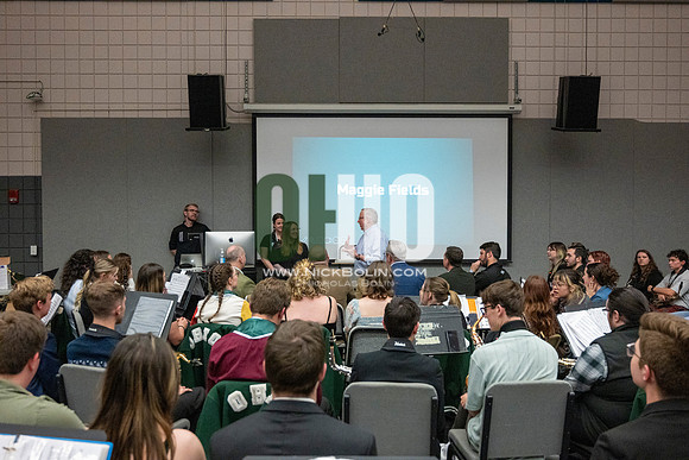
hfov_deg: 57.2
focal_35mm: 33
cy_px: 230
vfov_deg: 40.0
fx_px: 632
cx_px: 344
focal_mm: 33
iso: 10000
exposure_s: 1/500
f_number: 4
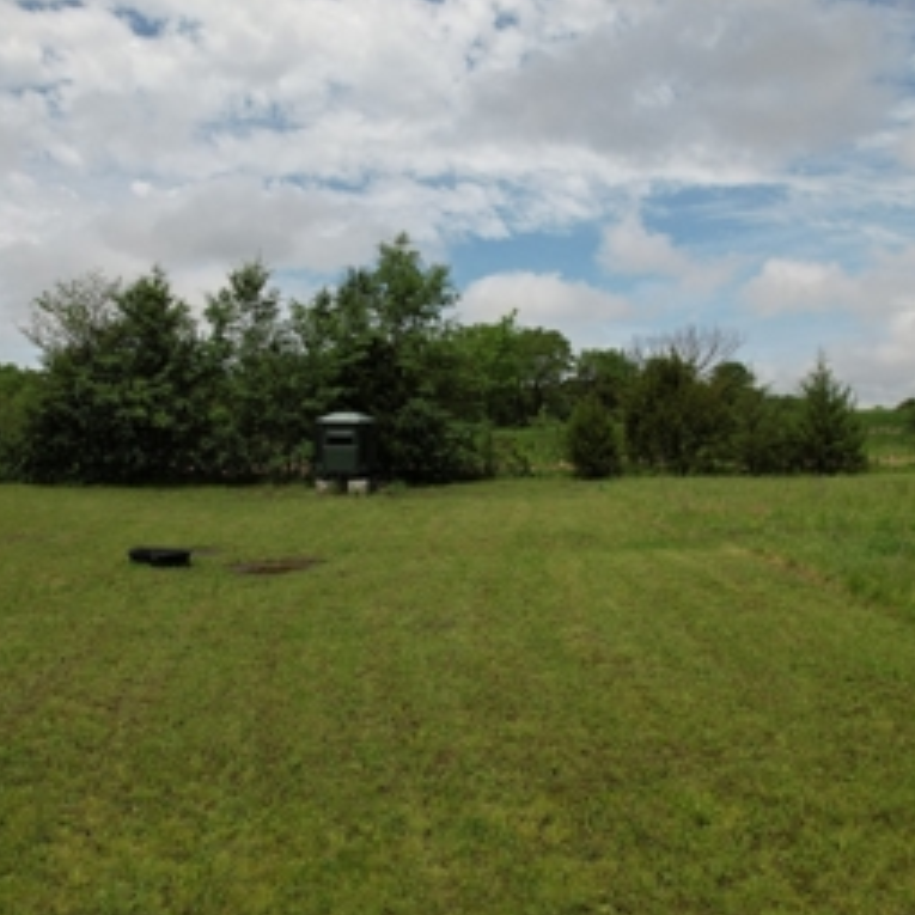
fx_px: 987
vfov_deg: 49.7
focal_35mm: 33
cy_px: 456
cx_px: 362
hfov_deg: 49.4
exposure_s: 1/200
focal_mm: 8.38
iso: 200
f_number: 2.8
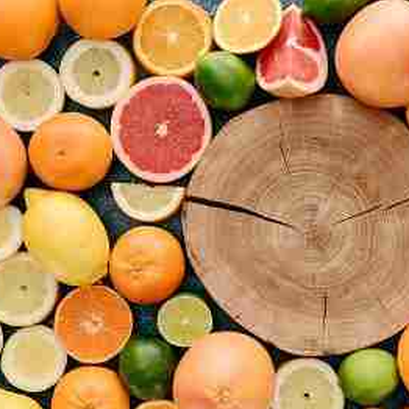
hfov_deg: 26.2
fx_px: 869
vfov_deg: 26.5
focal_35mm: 65
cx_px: 292
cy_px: 207
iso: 200
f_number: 9
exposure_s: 1/160
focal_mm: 50
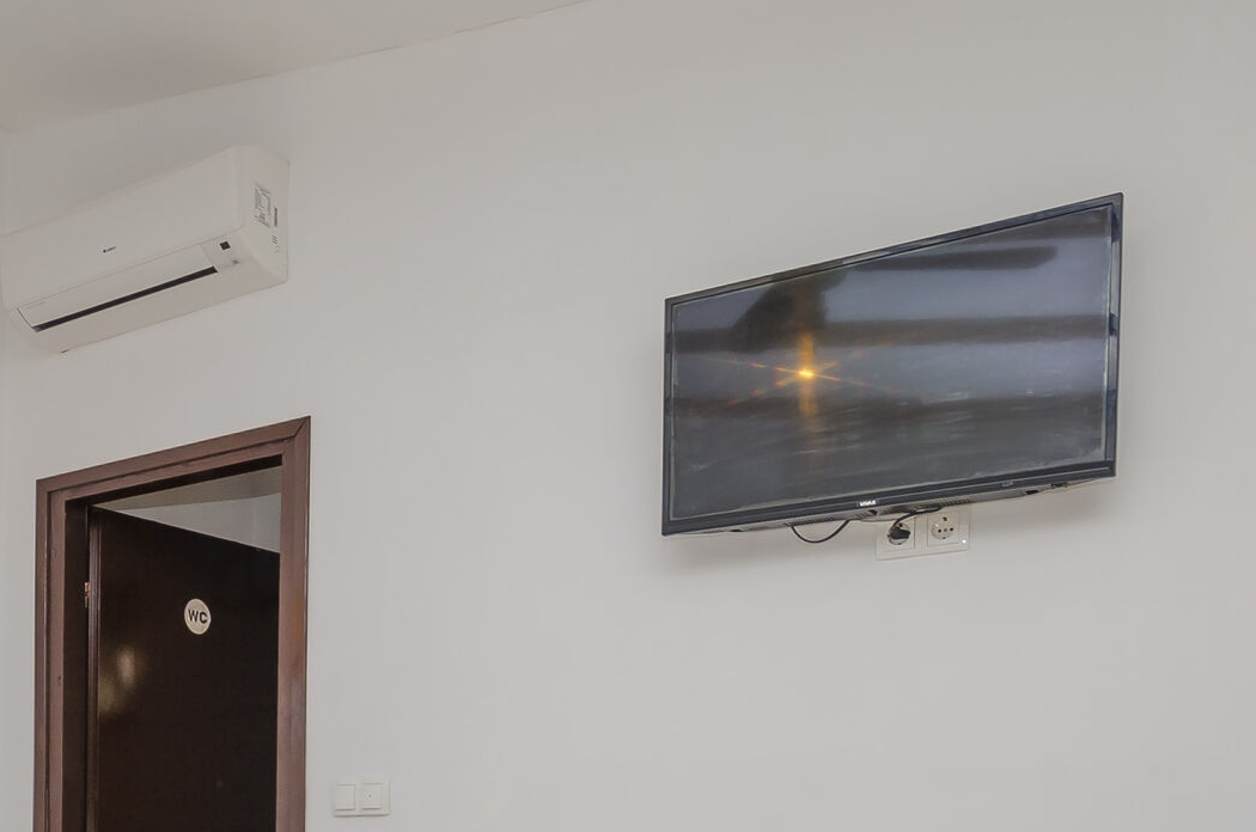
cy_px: 904
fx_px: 1393
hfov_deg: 45.9
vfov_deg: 30.0
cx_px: 240
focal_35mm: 40
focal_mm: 10
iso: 100
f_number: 7.1
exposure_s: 1/160
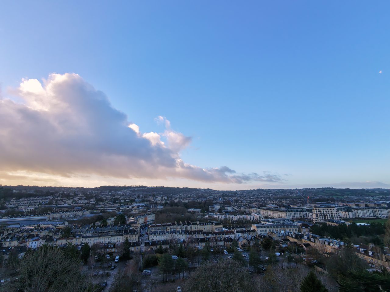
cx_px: 195
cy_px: 146
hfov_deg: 94.5
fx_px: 180
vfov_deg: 78.1
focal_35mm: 16
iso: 100
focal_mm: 3.05
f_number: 2.2
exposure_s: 1/240
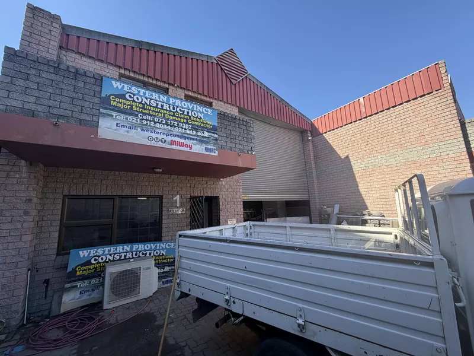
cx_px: 237
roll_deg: +2.9
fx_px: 192
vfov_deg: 85.7
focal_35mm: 14
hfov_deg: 102.1
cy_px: 178
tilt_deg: +9.6
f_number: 2.2
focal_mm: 2.22
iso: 64
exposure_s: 1/502
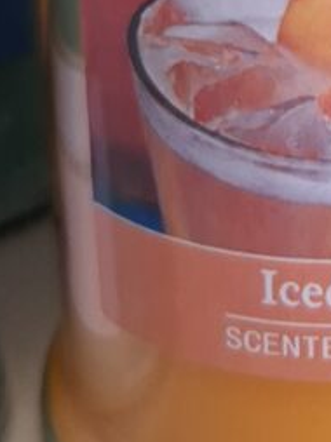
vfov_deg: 17.3
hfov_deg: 13.5
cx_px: 437
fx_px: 1341
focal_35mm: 105
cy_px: -171
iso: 320
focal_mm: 3.98
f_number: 1.8
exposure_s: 1/60
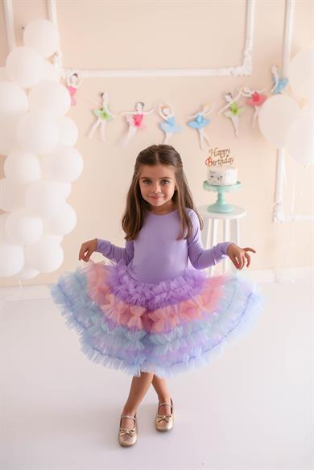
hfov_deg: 37.9
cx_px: 157
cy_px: 235
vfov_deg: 54.4
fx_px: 457
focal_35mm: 35
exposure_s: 1/250
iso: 200
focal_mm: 35
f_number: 2.5
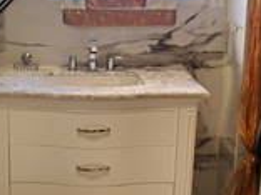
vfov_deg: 24.4
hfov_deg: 31.9
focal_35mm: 60
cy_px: 92
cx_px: 87
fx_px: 452
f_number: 2.4
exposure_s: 1/60
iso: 250
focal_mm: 4.3
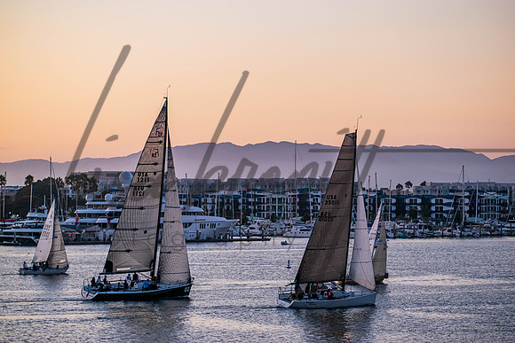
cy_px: 172
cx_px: 258
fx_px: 1824
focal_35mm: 128
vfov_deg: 10.8
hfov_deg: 16.1
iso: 800
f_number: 6.3
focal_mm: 85
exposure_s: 1/80
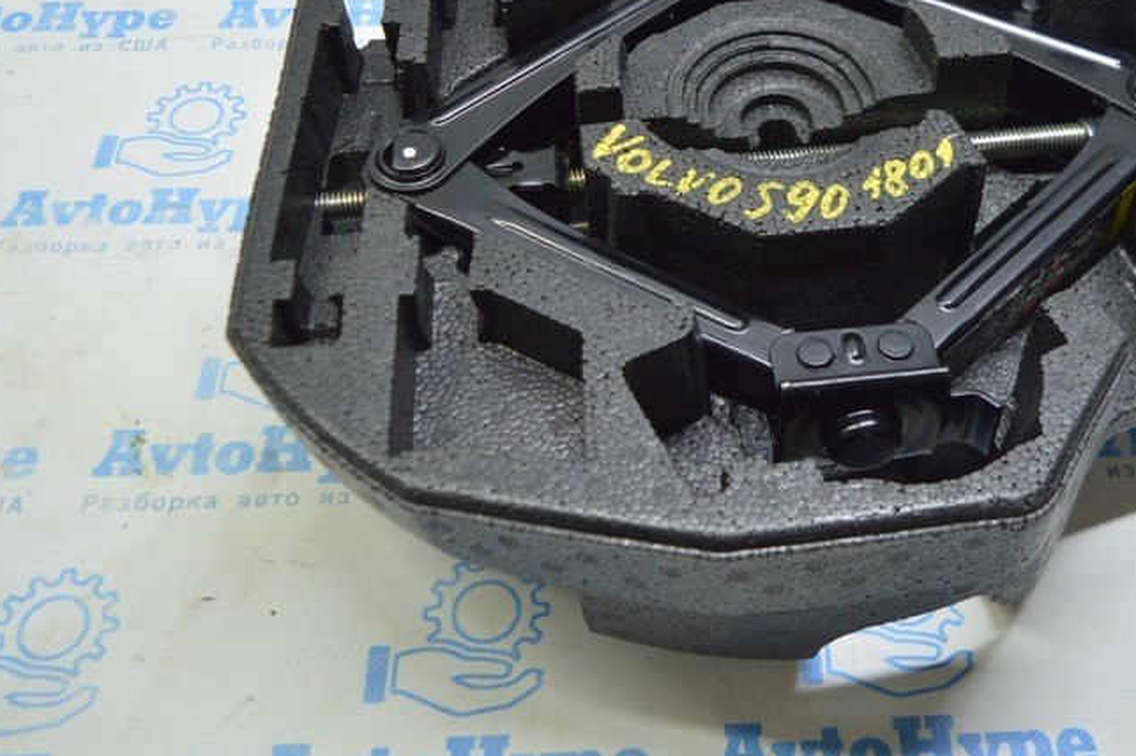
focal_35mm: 43
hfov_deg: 45.0
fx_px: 1356
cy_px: 186
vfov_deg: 30.6
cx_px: 724
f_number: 3.5
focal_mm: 18
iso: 400
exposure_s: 1/40
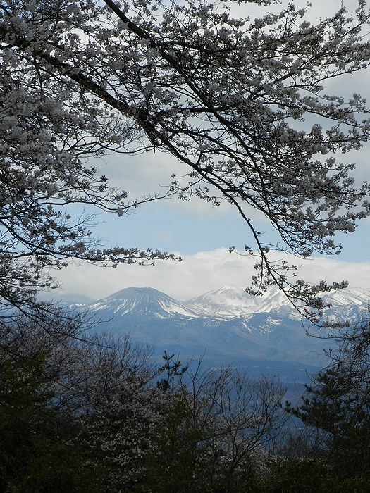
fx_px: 1639
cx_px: 185
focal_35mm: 115
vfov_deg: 17.1
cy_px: 246
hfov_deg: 12.9
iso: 160
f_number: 5
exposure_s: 1/1250
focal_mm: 20.5
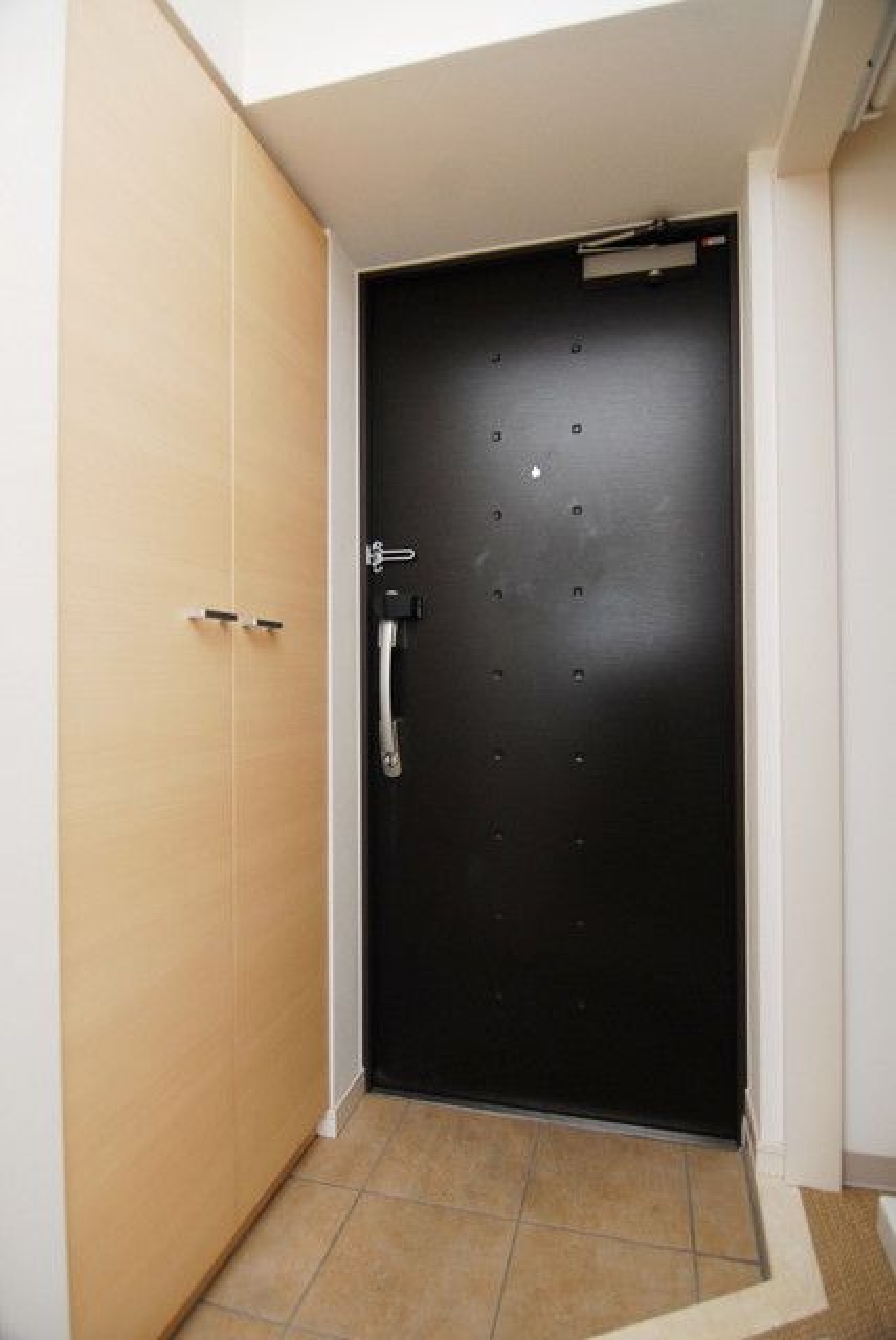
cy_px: 670
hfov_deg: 67.5
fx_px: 670
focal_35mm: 18
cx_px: 448
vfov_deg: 89.9
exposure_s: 1/160
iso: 500
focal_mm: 12
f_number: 6.3
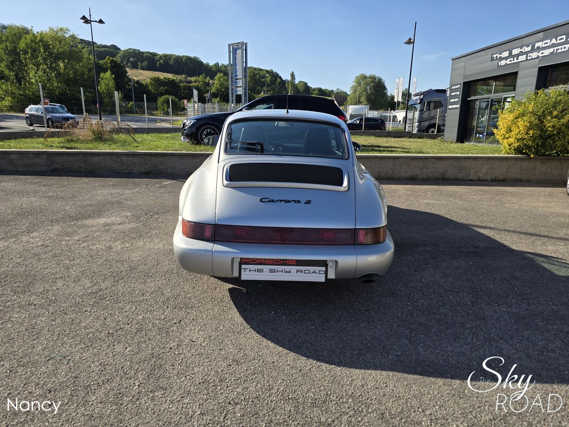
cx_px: 284
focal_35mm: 23
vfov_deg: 58.9
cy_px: 214
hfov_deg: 73.9
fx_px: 378
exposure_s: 1/591
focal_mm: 6.3
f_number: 1.7
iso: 12
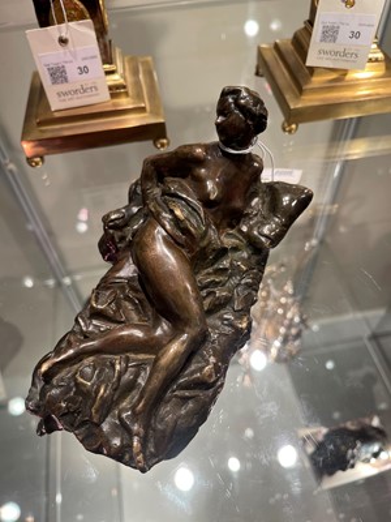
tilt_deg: -51.0
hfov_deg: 54.9
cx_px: 196
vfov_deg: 69.4
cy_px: 261
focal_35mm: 25
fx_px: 377
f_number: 1.6
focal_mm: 5.1
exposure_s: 1/100
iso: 125
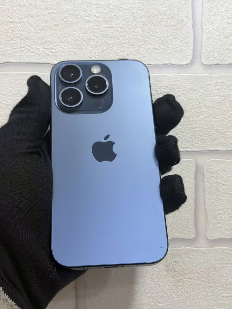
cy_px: 154
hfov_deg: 30.3
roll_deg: +1.2
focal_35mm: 48
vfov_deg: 39.7
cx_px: 116
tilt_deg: +3.0
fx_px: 429
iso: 50
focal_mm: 6.76
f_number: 1.78
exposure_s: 1/50
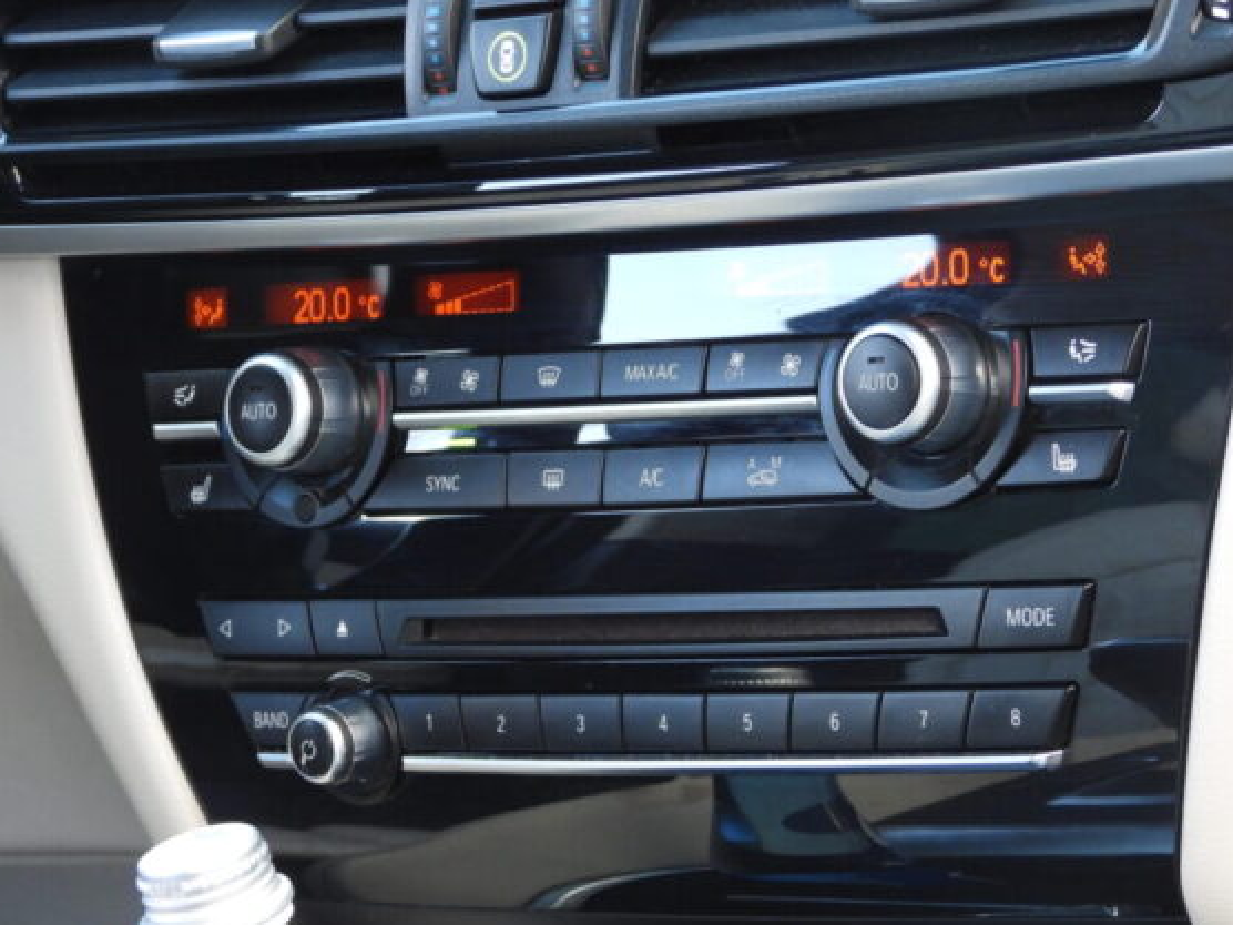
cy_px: 484
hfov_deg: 11.4
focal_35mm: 173
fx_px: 6162
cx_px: 648
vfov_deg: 8.6
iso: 400
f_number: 4
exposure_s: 1/30
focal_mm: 24.3
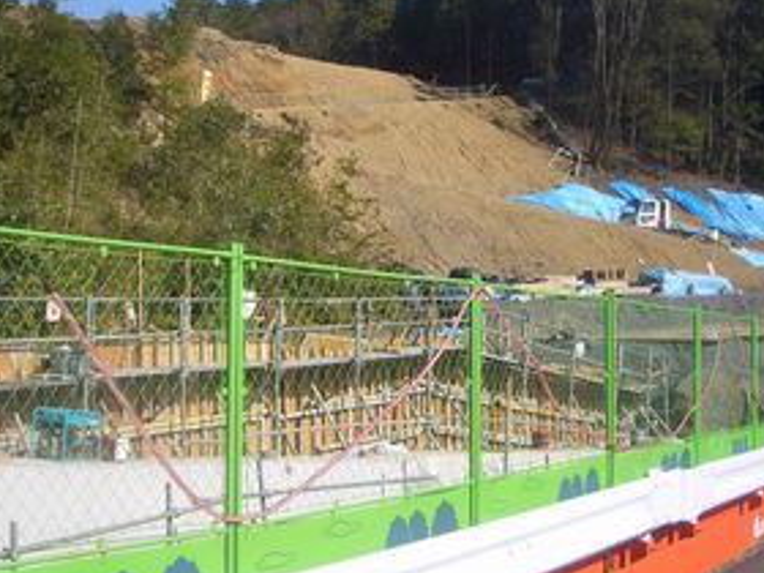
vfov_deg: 29.1
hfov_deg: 38.2
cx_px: 352
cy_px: 251
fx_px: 1104
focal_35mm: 50
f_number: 4.3
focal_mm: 5.8
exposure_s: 1/400
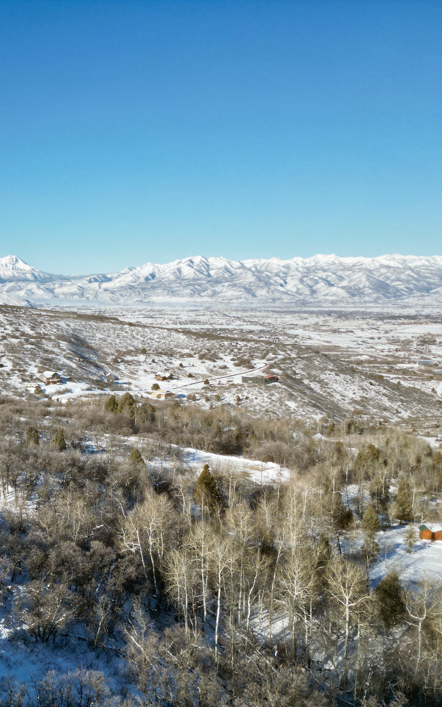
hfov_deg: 36.2
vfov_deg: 56.7
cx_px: 96
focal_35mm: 34
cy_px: 354
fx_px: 655
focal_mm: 6.72
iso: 130
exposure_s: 1/3200
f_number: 1.7
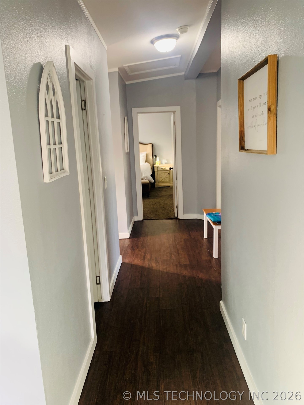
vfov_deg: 67.3
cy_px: 202
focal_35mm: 26
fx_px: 304
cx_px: 152
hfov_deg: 53.1
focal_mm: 4.25
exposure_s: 1/60
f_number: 1.8
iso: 160
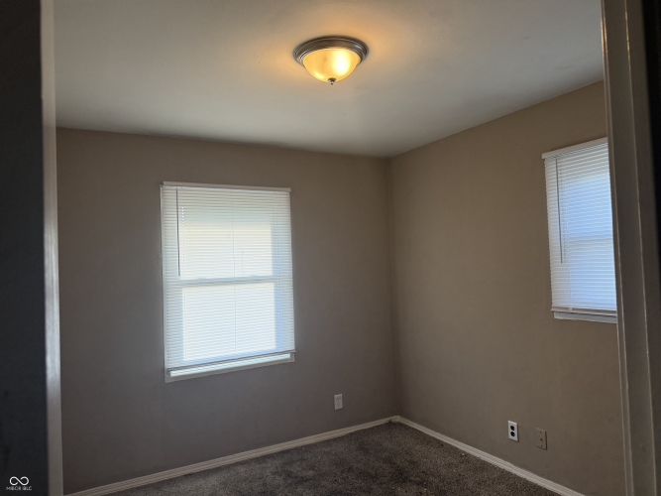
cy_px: 248
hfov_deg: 71.6
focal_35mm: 24
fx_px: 458
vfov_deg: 56.8
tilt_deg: +2.9
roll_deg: +1.8
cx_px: 330
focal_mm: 6.76
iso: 200
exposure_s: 1/136
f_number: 1.78
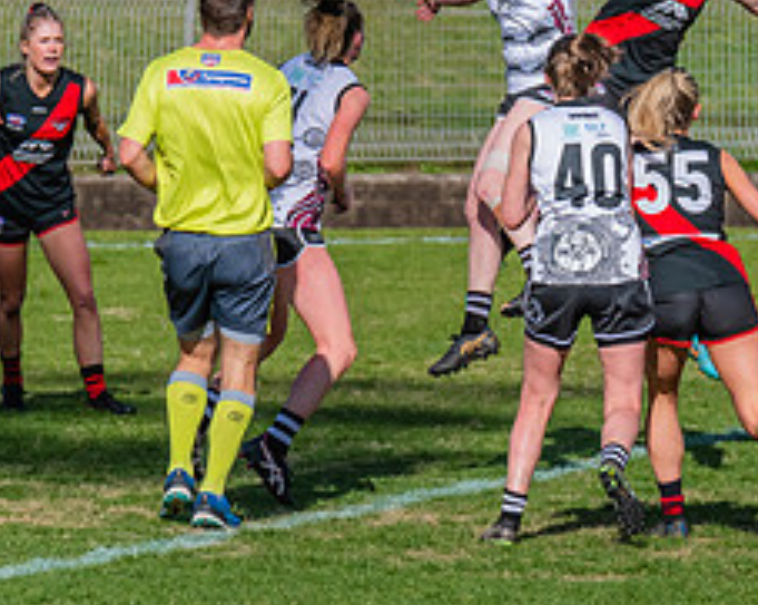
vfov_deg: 1.5
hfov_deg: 1.9
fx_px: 22584
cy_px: 191
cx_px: 698
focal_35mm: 1008
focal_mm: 420
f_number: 9
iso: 800
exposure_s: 1/1600
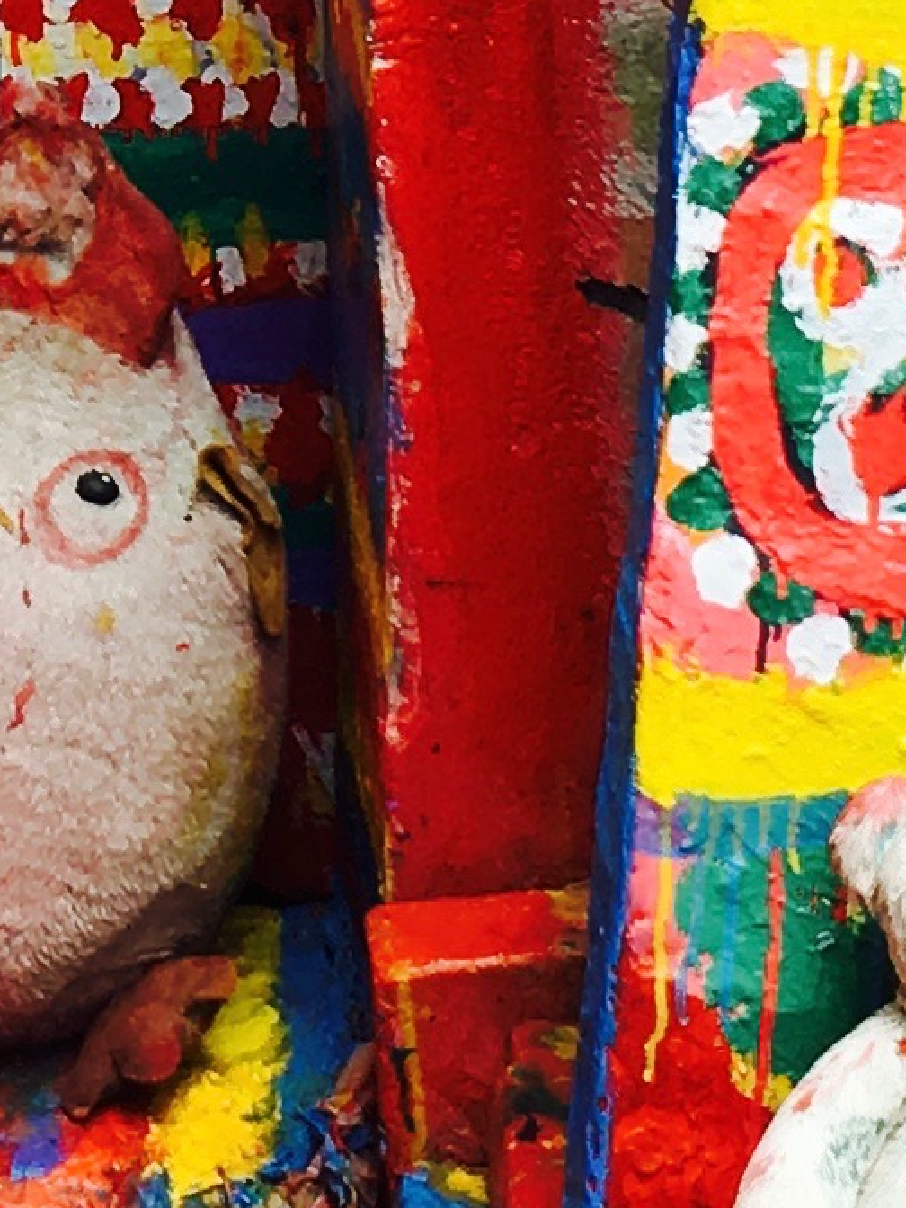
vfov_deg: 11.2
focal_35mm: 174
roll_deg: +1.2
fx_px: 6072
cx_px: -320
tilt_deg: -13.6
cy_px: -191
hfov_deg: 8.4
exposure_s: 1/329
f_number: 2.2
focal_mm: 4.15
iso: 25
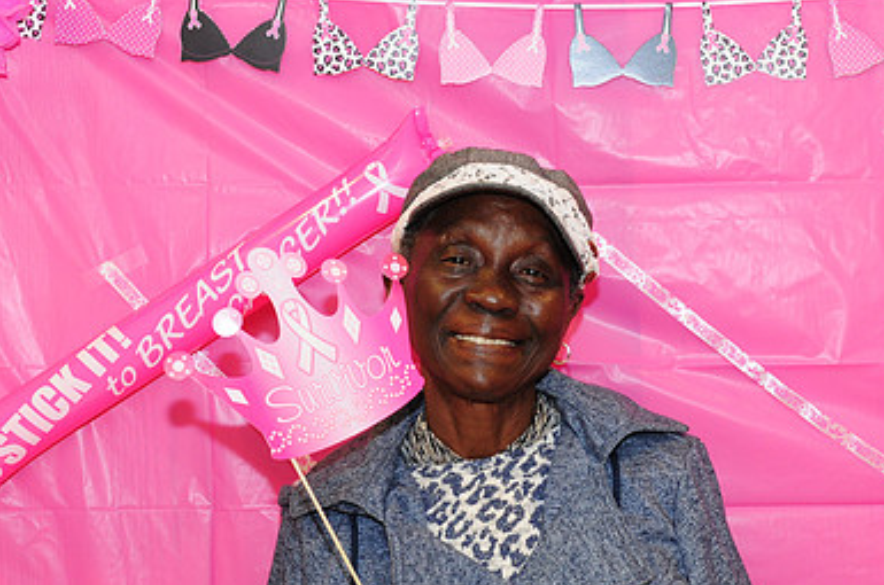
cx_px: 517
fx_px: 2328
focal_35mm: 95
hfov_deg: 21.5
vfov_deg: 14.3
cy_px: 377
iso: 640
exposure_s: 1/60
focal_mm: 42
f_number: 5.6
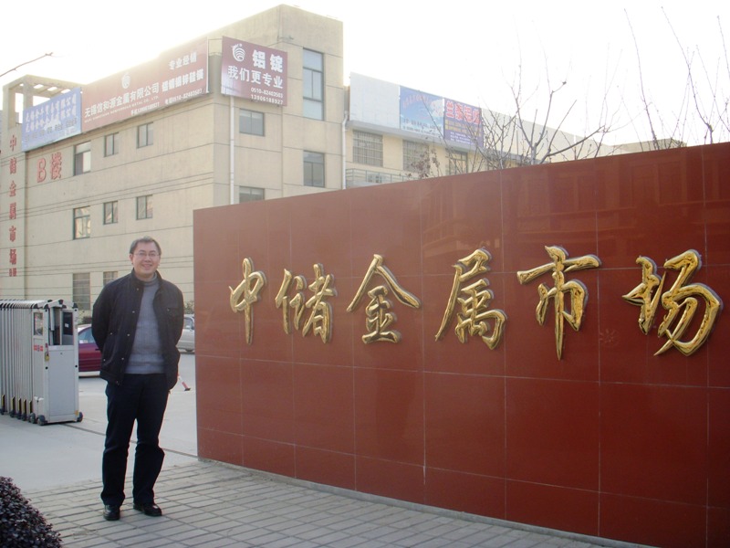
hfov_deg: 49.0
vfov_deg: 37.7
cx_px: 365
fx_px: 801
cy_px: 274
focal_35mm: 38
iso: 100
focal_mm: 6.3
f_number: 3.3
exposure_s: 1/200
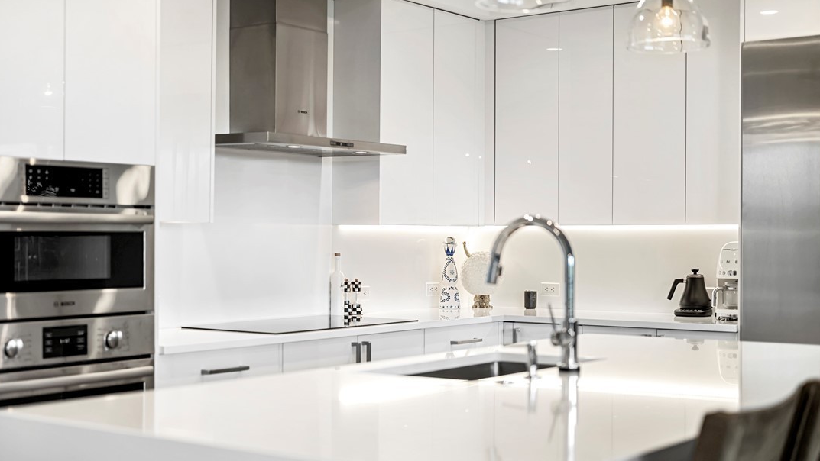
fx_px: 1153
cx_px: 407
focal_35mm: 53
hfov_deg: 39.2
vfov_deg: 22.6
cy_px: 237
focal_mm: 50
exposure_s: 1/250
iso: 250
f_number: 1.8
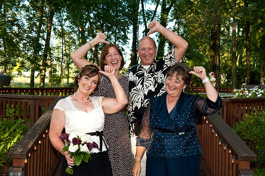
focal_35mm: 50
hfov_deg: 39.6
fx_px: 368
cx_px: 132
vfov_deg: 27.0
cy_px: 88
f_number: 7.1
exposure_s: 1/800
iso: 1250
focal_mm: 50
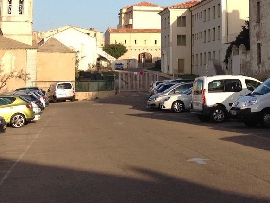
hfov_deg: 20.3
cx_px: 206
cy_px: -32
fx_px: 749
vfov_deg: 15.0
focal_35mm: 96
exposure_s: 1/1151
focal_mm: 4.28
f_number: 2.4
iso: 64
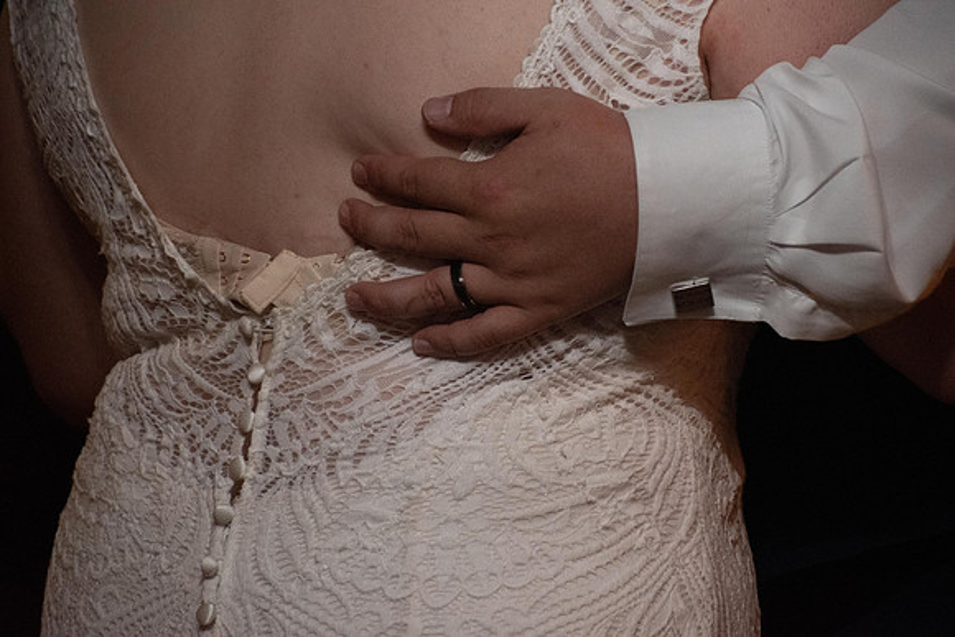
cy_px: 318
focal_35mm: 255
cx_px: 478
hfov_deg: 8.1
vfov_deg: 5.4
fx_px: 6766
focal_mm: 170
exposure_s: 1/60
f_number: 5
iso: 6400
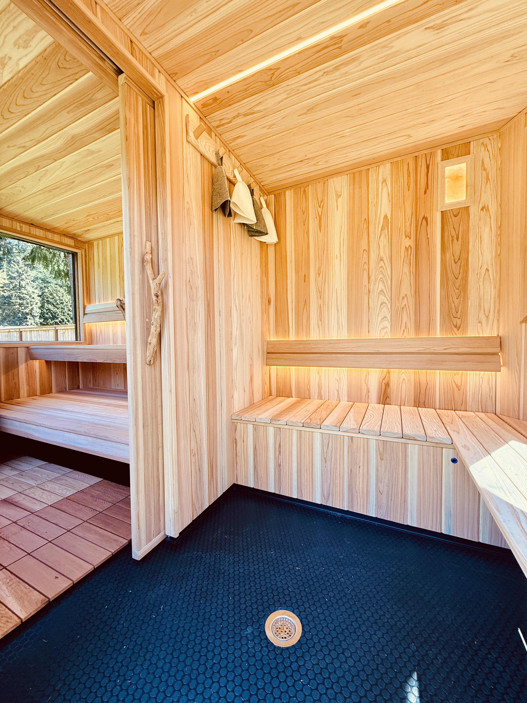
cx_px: 264
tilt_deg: -1.3
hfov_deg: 85.7
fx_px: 284
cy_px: 352
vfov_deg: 102.1
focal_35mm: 14
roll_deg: +0.4
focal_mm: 2.22
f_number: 2.2
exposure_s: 1/99
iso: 64
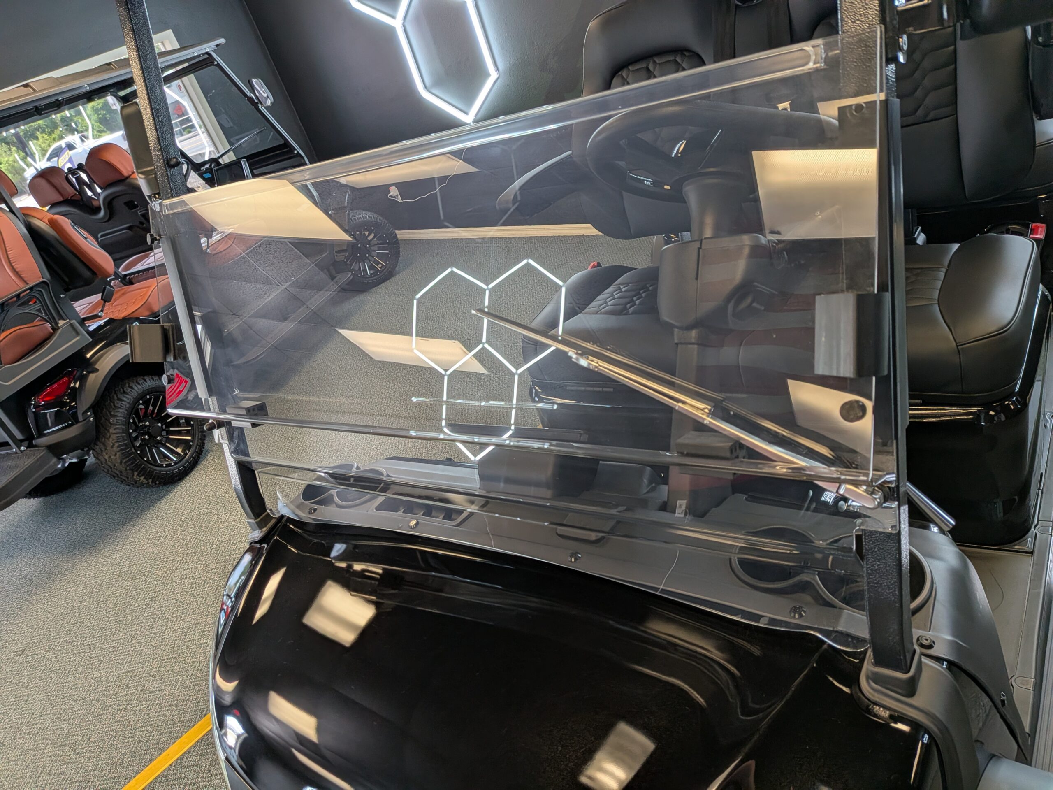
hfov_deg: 71.6
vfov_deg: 56.8
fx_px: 730
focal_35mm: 24
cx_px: 526
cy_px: 395
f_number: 1.7
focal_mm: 4.53
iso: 271
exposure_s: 1/242
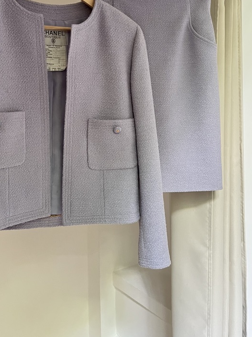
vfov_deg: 47.7
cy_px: 97
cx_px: 91
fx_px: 369
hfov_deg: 37.4
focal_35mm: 38
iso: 800
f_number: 1.5
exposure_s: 1/30
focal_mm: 5.7
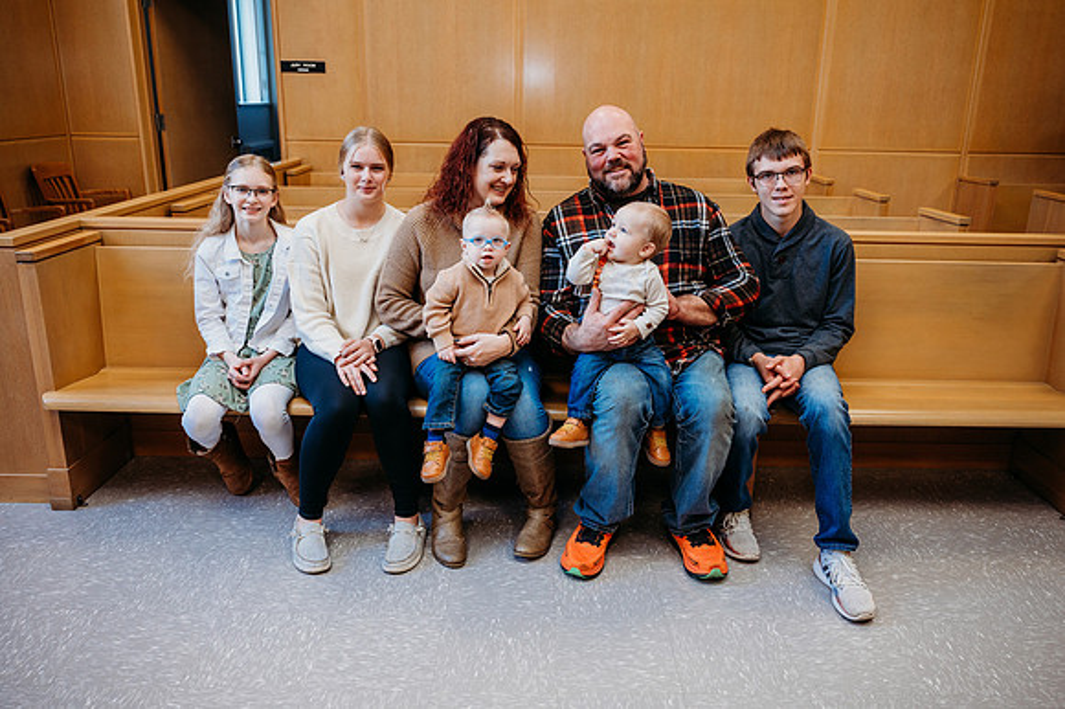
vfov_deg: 45.6
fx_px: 843
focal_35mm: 28
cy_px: 354
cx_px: 532
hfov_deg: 64.6
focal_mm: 28.5
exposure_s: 1/200
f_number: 3.5
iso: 640
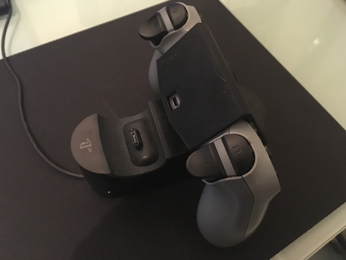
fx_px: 290
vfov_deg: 48.2
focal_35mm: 29
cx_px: 173
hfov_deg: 61.7
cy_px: 130
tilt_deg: -60.6
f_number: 2.2
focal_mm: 4.15
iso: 800
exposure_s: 1/17
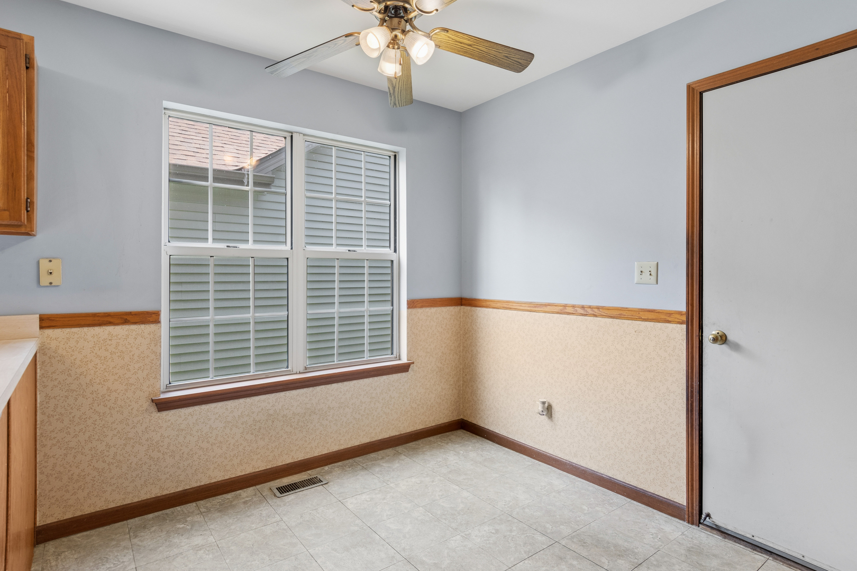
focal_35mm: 18
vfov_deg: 67.4
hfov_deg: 90.0
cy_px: 286
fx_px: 428
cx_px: 428
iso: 250
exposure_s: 1/20
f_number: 8
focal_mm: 12
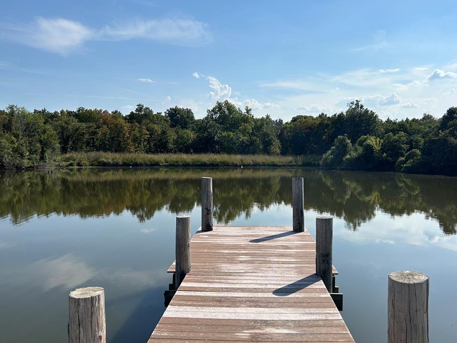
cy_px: 175
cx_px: 243
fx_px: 383
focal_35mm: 29
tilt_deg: -2.7
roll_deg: +0.8
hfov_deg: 61.6
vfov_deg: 48.2
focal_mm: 5.7
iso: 50
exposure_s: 1/8000
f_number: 1.5
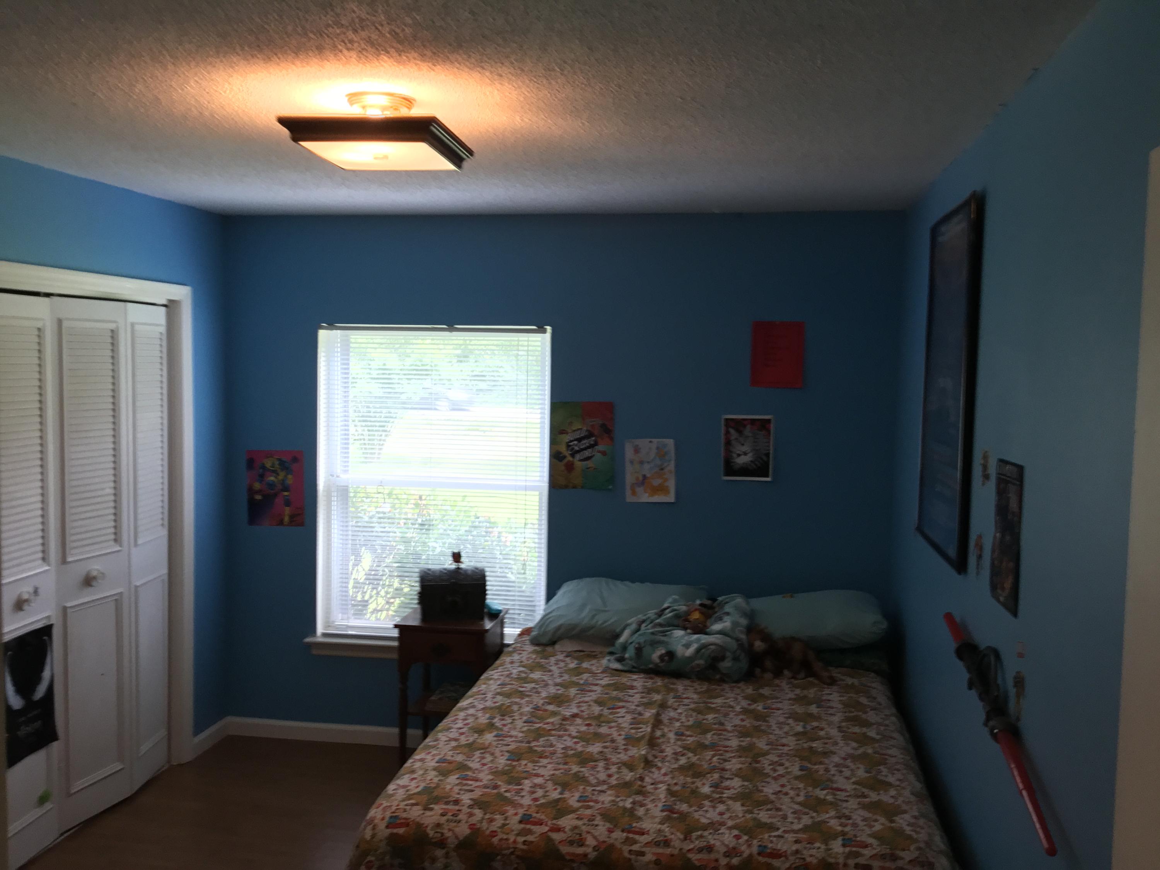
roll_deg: +0.3
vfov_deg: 45.4
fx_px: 1039
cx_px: 580
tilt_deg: -1.6
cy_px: 435
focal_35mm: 31
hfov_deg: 58.4
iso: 50
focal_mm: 3.3
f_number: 2.4
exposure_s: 1/30
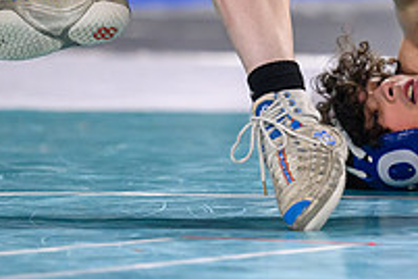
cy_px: 71
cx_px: 527
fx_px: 5933
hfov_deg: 4.0
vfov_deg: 2.7
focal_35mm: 511
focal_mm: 150
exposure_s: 1/800
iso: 2500
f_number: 2.8
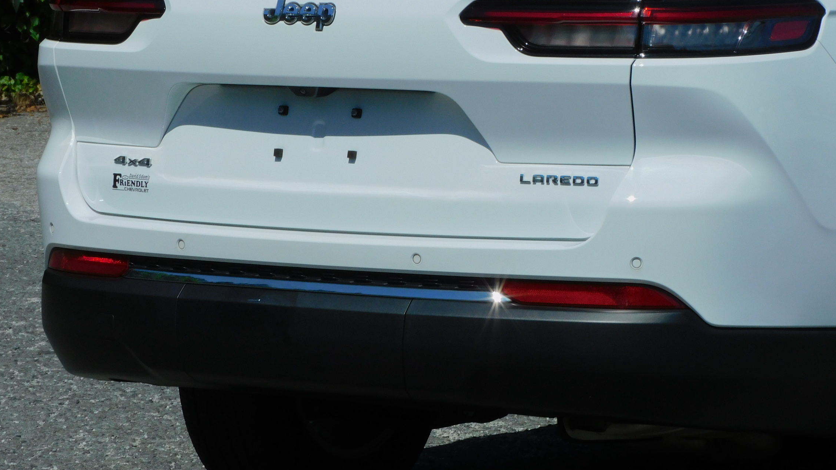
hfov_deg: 10.9
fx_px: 4367
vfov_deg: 6.2
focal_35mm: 197
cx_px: 418
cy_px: 174
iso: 125
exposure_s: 1/1250
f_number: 6.7
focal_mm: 32.2
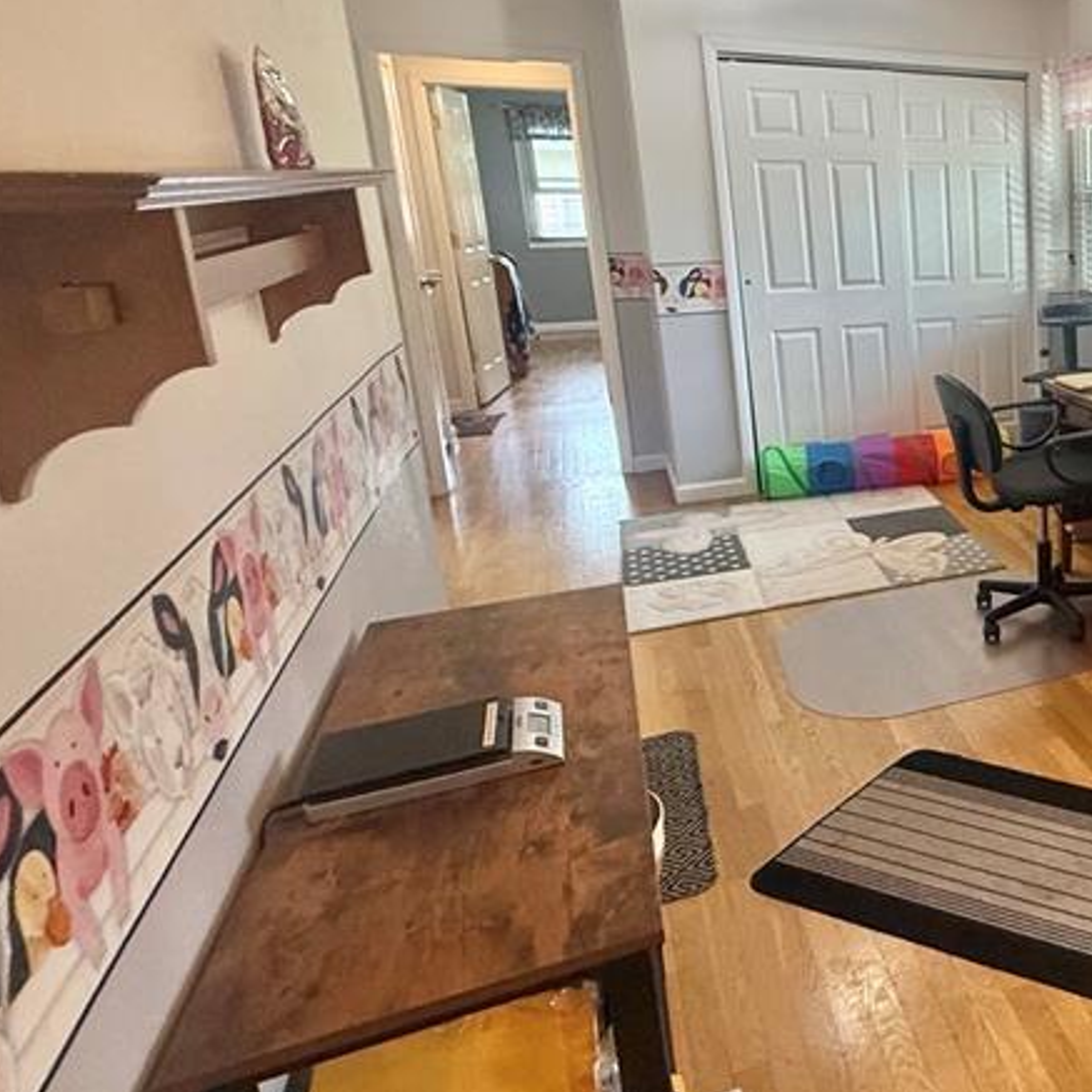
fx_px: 1035
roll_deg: -0.9
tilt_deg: -12.2
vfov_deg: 55.2
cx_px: 1222
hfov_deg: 42.6
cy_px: 430
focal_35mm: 29
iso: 320
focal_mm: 2.22
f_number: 2.2
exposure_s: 1/120
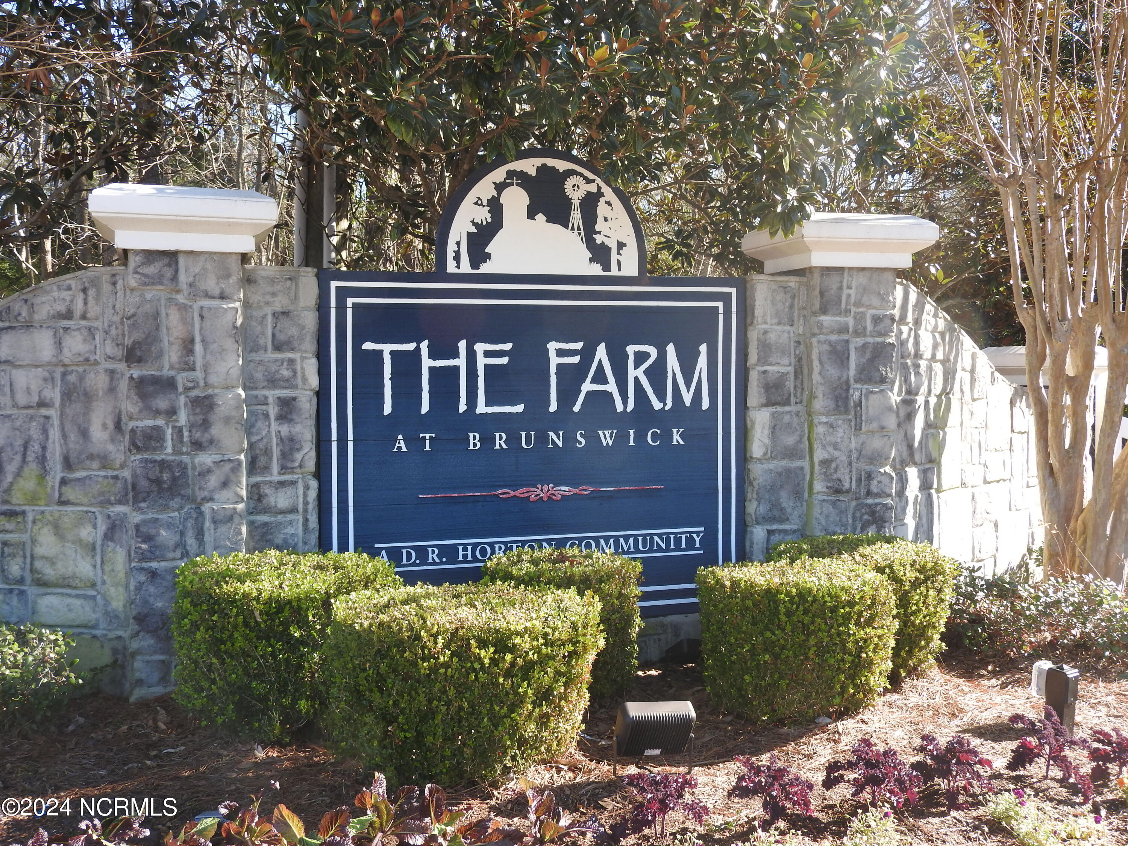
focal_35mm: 35
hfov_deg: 52.6
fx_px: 1141
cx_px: 564
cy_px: 423
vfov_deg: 40.7
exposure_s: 1/200
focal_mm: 6.3
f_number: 3.8
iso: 100
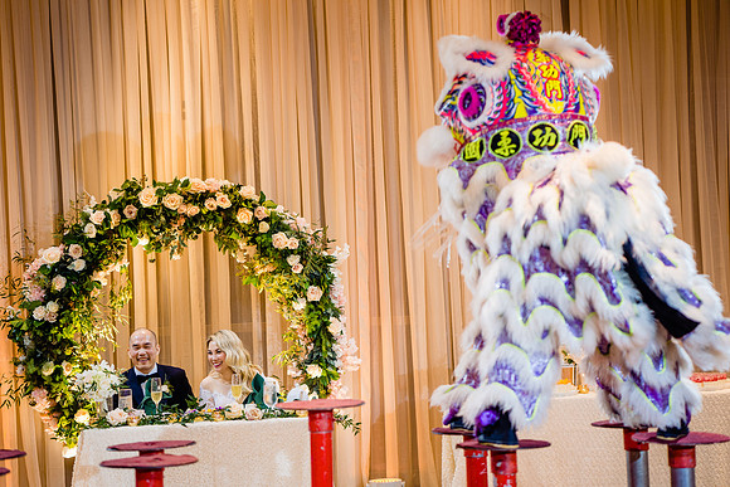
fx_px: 1835
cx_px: 355
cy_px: 252
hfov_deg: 22.5
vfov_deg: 15.1
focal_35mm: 90
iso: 1000
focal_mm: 85
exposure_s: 1/200
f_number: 2.2
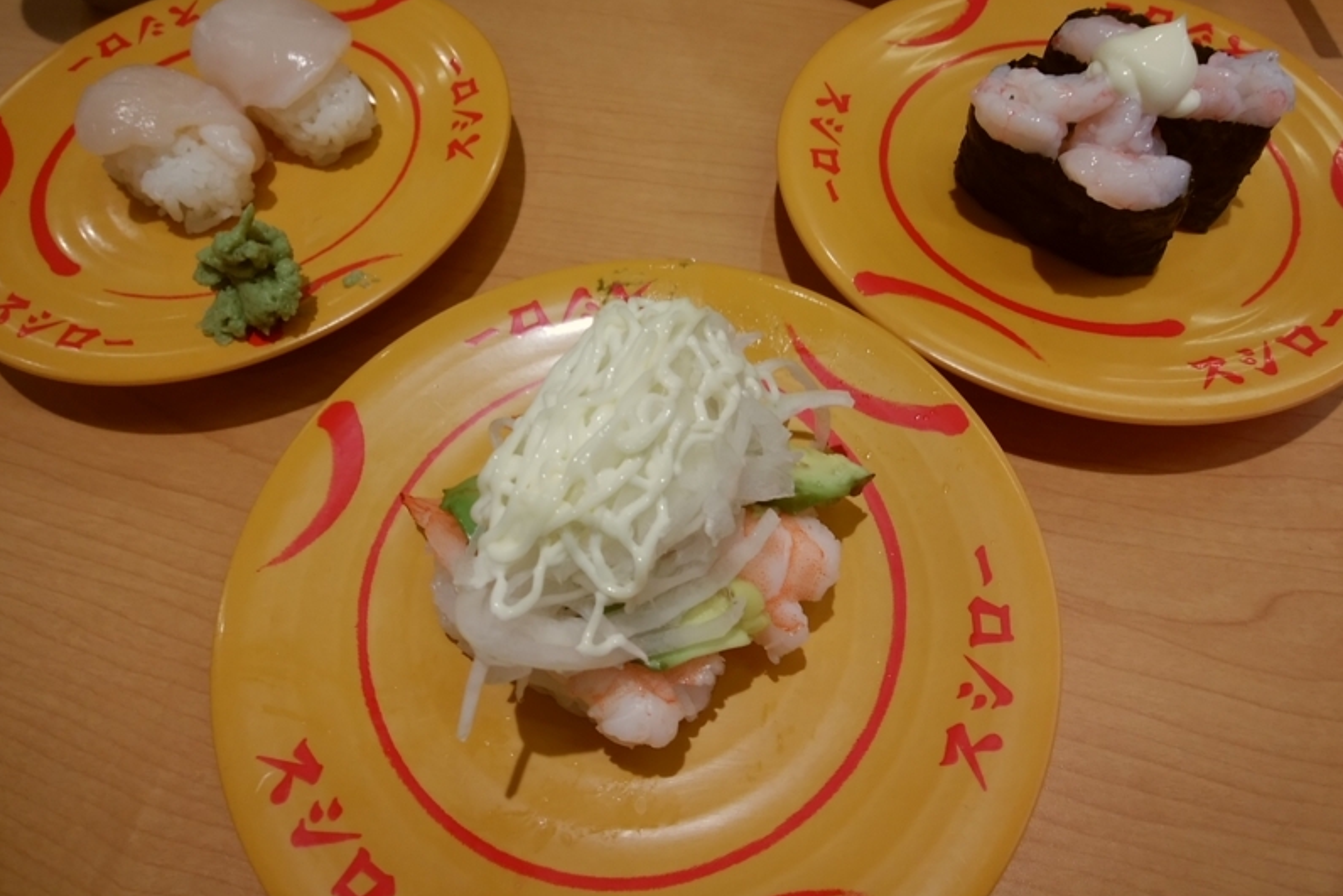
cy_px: 395
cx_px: 672
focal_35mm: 23
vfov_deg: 55.0
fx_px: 858
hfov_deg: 76.1
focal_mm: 3
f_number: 2
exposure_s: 1/50
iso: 32
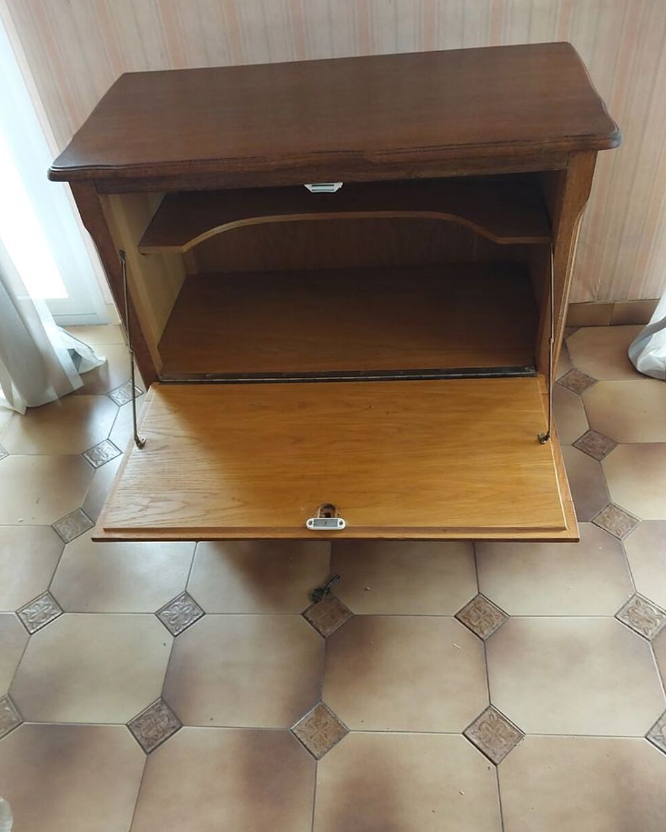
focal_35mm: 32
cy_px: 433
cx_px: 328
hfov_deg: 45.8
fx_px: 788
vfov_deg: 55.6
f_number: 1.8
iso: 320
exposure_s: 1/25
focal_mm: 4.6
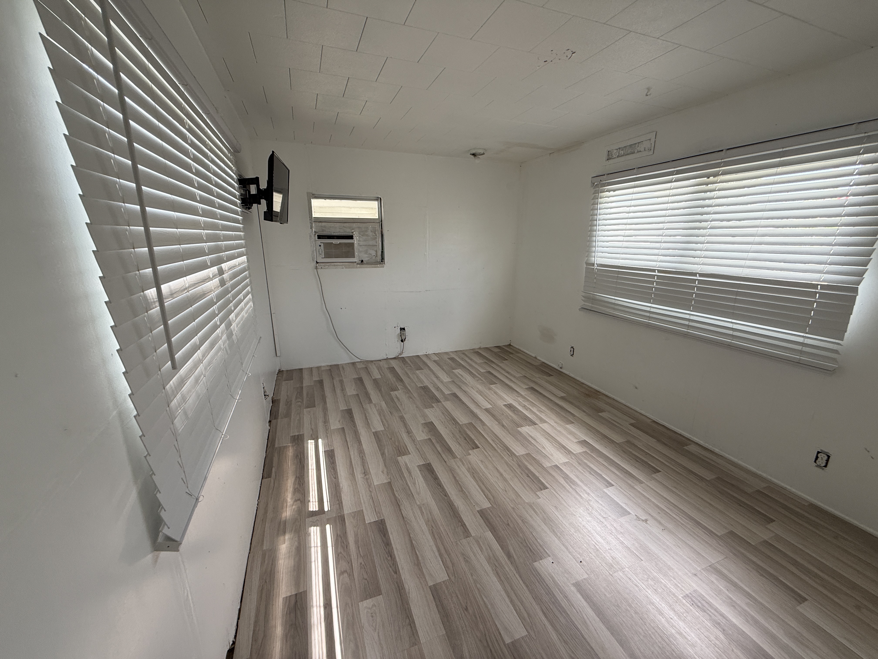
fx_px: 355
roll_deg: +1.5
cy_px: 330
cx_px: 439
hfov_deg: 102.1
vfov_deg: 85.7
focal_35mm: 14
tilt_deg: -13.3
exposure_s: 1/100
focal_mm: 2.22
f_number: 2.2
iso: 80
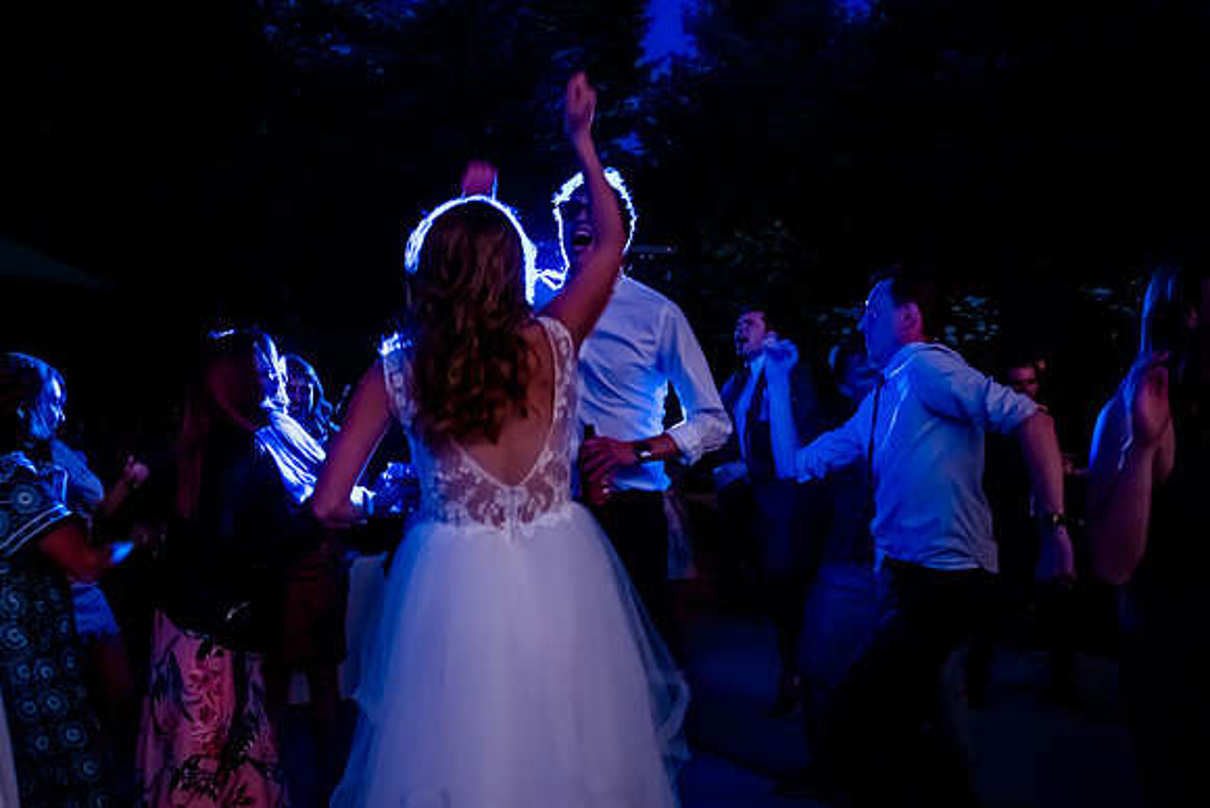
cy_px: 473
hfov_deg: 63.1
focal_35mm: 29
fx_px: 979
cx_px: 519
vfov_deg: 44.6
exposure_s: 1/100
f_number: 2.8
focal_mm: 24
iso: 8000
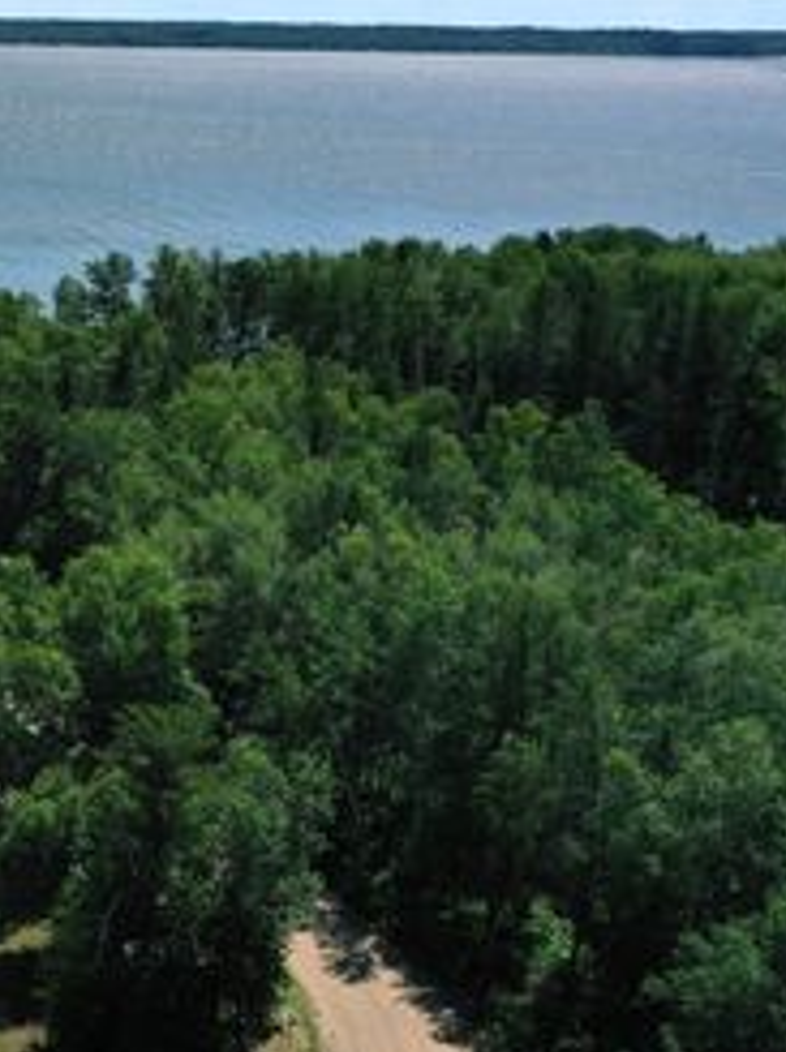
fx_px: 1669
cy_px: 698
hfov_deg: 23.4
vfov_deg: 34.7
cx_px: -241
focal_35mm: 55
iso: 100
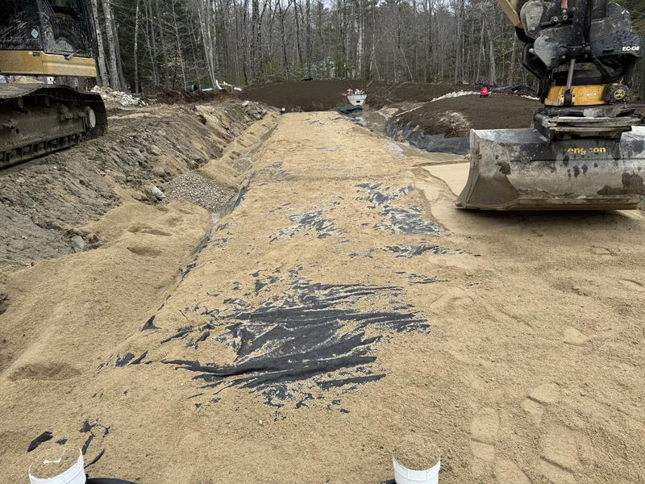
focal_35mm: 24
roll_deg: +1.9
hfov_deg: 71.6
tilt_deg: -19.2
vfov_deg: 56.8
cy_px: 242
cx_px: 322
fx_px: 447
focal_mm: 6.76
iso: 80
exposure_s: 1/1285
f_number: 1.78
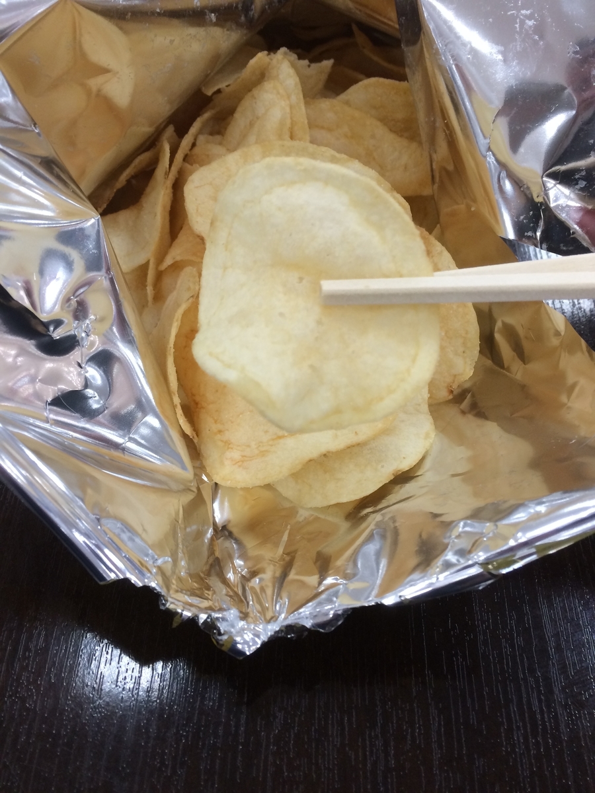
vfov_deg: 61.7
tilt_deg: -56.6
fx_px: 665
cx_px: 298
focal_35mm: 29
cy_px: 396
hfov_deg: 48.2
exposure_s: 1/30
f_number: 2.2
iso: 50
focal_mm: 4.15
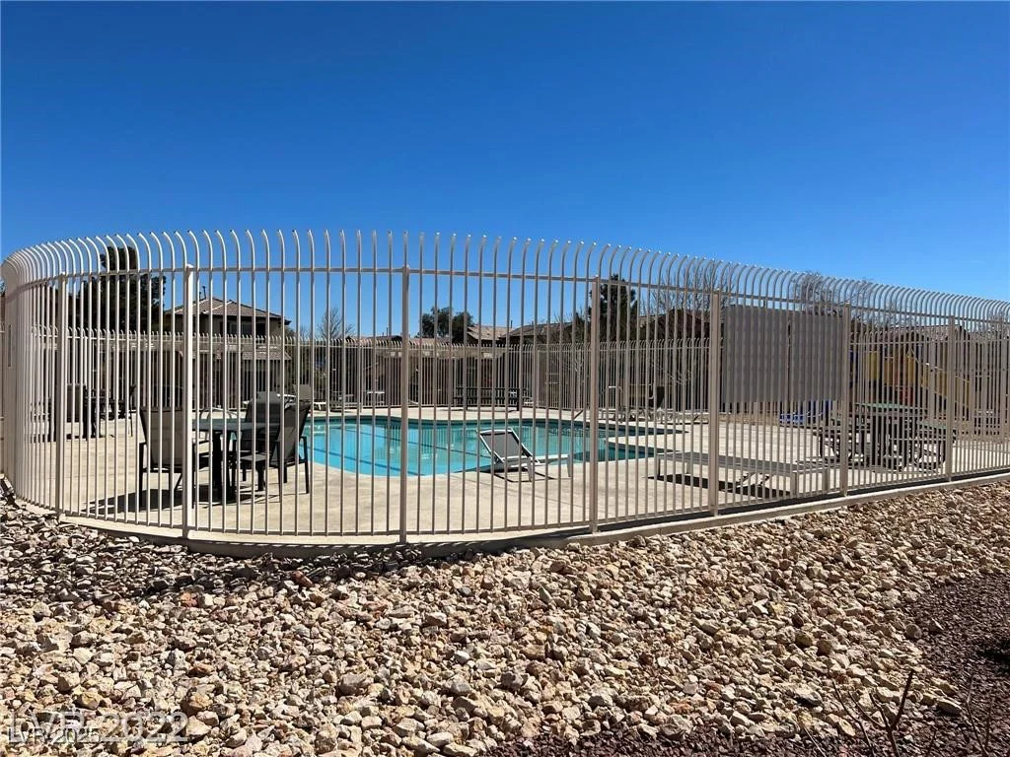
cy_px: 378
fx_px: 759
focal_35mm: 26
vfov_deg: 53.1
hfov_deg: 67.3
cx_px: 505
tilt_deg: -1.1
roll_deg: +0.2
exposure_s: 1/7463
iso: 50
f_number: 1.5
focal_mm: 5.7
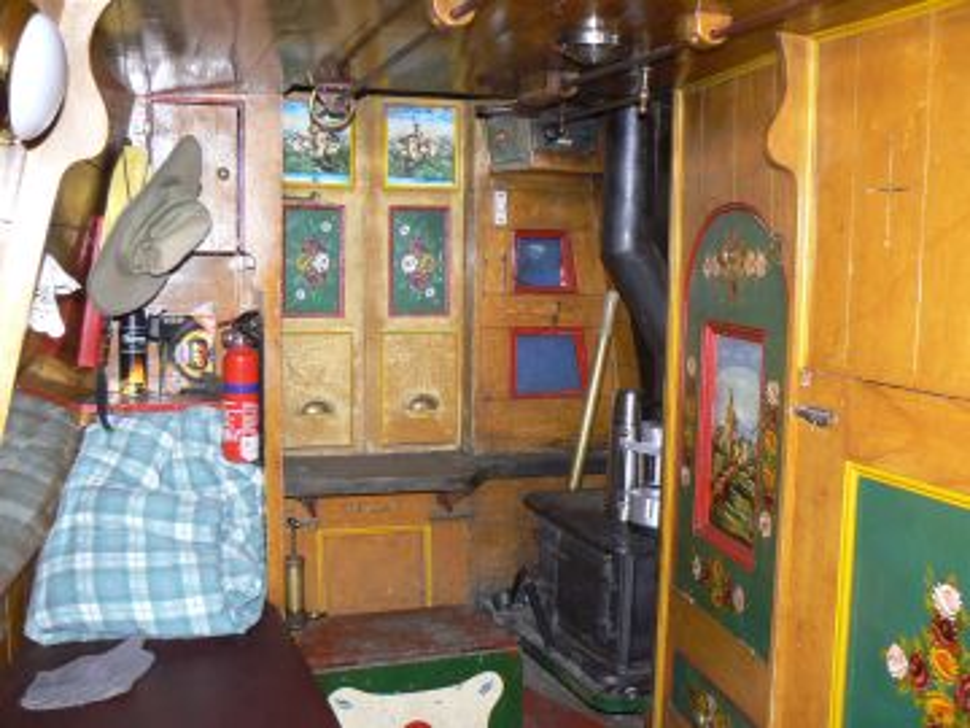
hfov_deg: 51.4
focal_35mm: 36
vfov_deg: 39.7
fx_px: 1009
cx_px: 485
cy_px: 364
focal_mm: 6
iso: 160
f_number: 2.8
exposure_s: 1/30
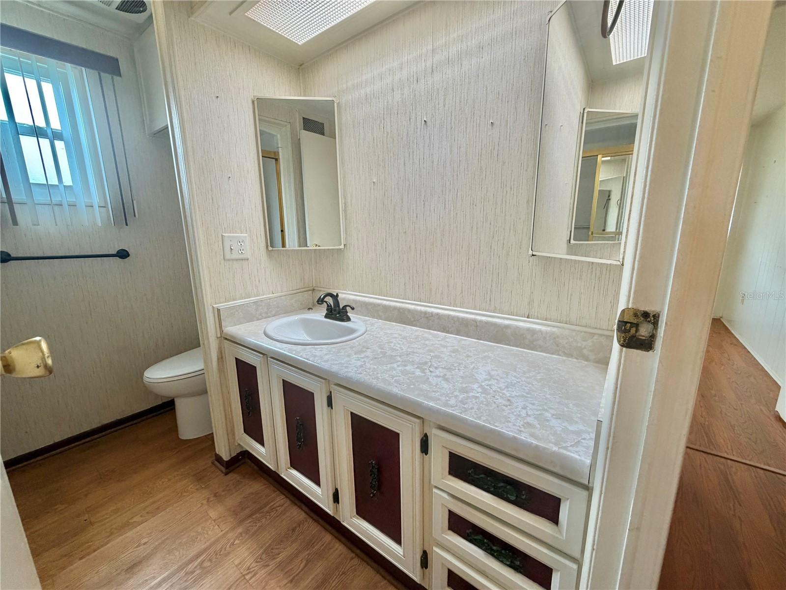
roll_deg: +1.0
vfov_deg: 85.7
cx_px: 393
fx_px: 318
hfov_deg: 102.1
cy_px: 295
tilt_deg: -12.0
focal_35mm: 14
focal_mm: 2.22
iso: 200
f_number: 2.2
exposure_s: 1/120
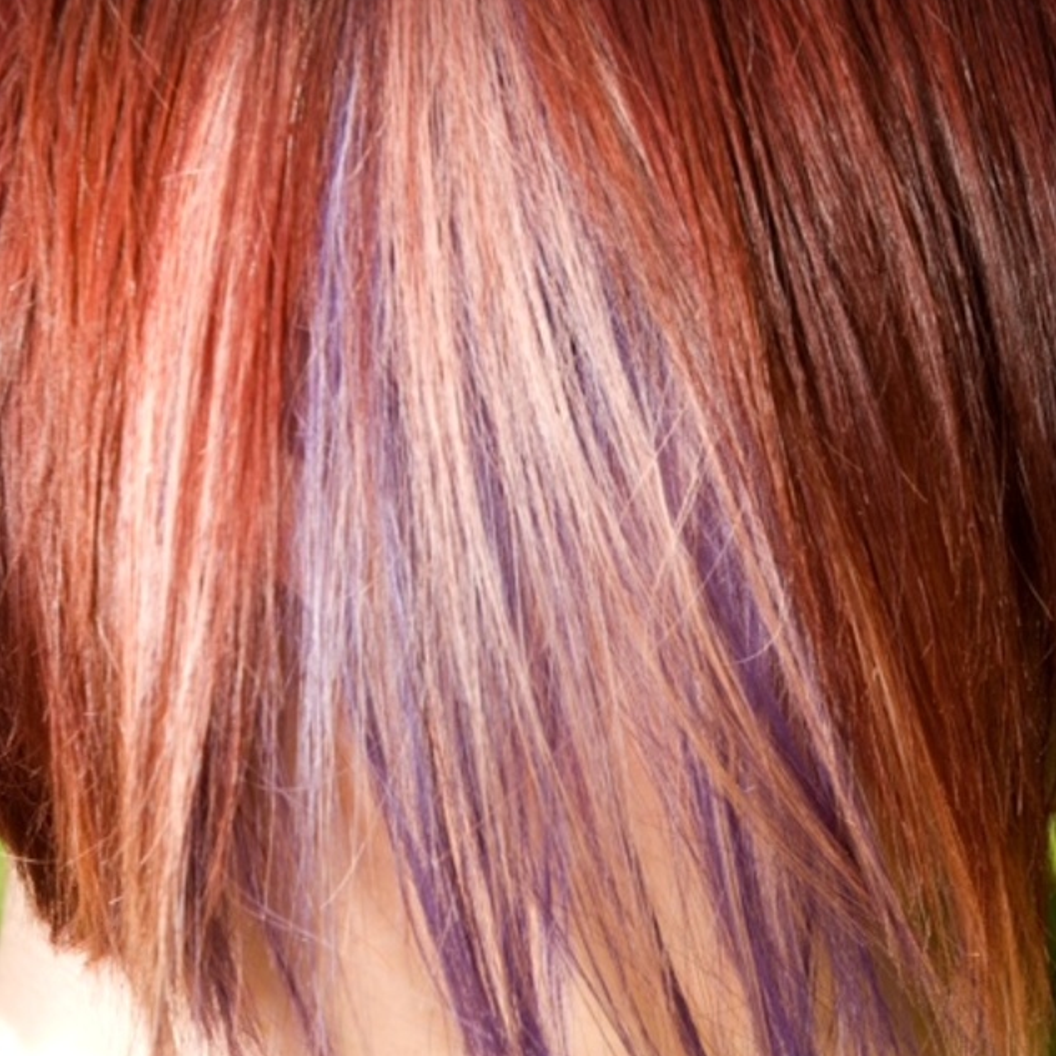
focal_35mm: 106
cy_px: 594
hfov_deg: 16.5
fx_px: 3646
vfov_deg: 16.5
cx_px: 528
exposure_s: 1/200
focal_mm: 55
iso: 200
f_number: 7.1
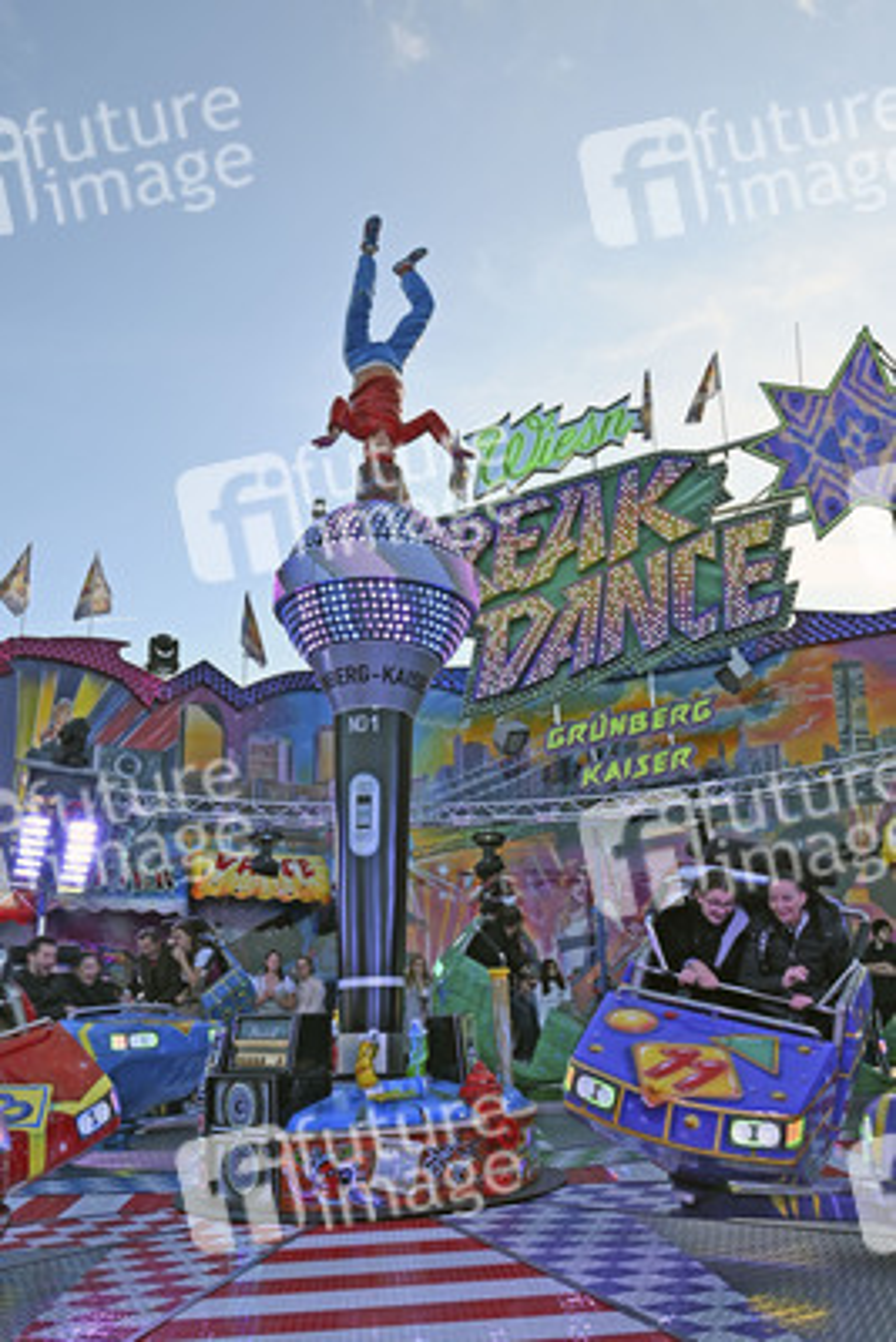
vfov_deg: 53.1
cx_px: 448
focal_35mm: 36
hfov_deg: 36.9
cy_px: 671
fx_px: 1343
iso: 125
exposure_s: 1/250
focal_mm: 24
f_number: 5.6
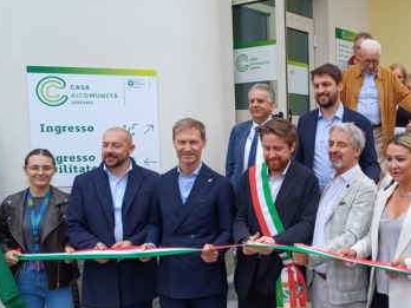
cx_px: 342
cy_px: 186
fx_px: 546
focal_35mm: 46
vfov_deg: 31.4
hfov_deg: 39.2
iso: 50
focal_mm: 4.65
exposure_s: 1/452
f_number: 1.8
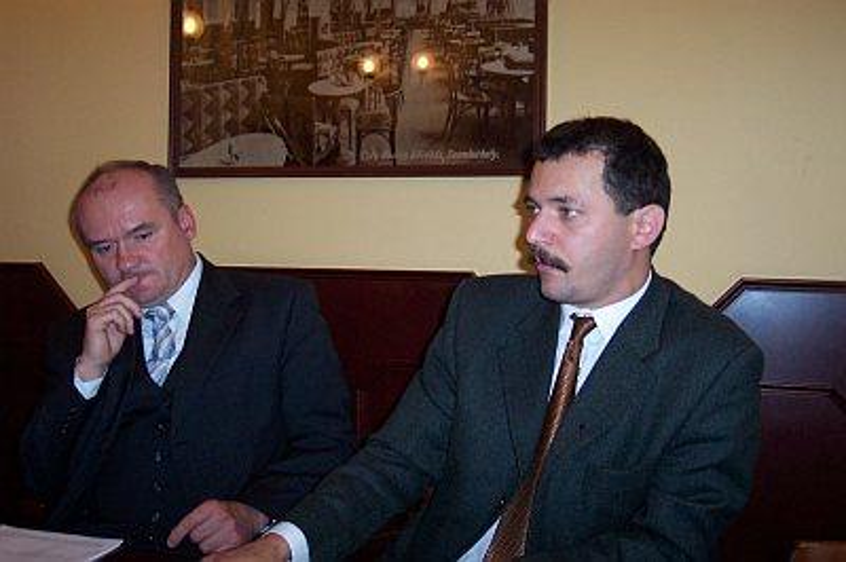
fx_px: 892
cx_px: 423
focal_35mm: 38
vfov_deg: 35.0
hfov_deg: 50.7
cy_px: 281
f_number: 2.8
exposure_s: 1/30
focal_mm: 8
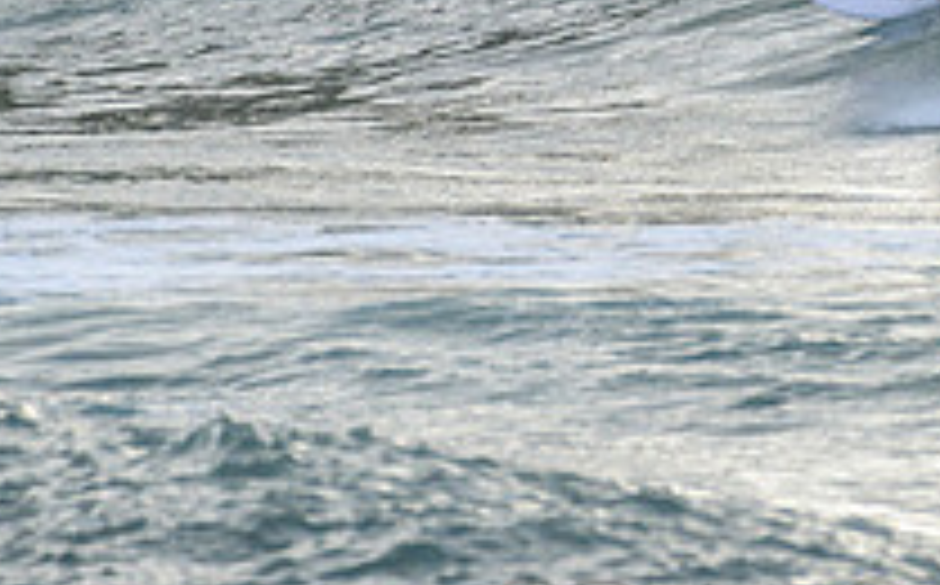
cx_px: 837
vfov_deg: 0.9
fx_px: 36457
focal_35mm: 1425
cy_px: -128
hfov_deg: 1.5
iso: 320
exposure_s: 1/1000
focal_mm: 500
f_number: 5.6
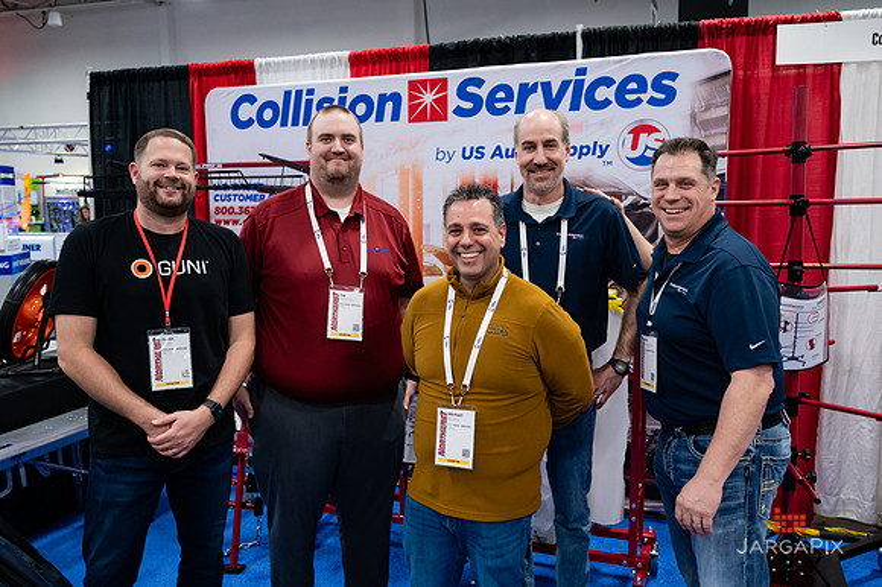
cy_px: 283
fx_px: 781
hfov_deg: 58.9
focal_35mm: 32
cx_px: 456
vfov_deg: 41.2
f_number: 4.5
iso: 3200
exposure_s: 1/200
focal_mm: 29.5
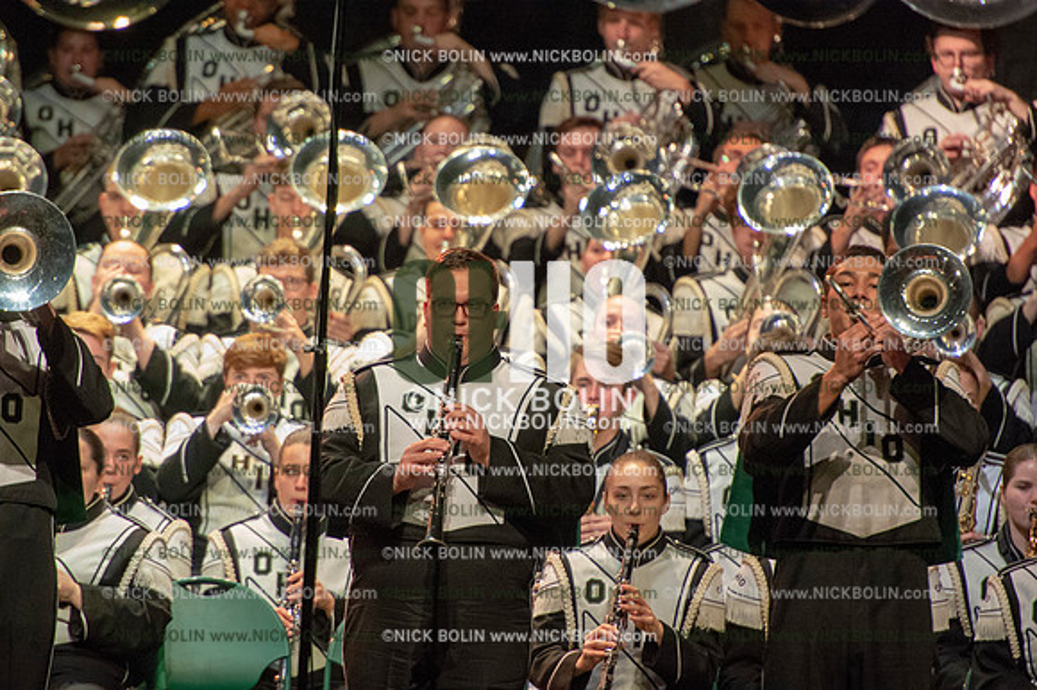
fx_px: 11515
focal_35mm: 400
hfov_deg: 5.2
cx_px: 518
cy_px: 345
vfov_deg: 3.4
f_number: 5.6
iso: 8000
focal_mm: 400
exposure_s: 1/250
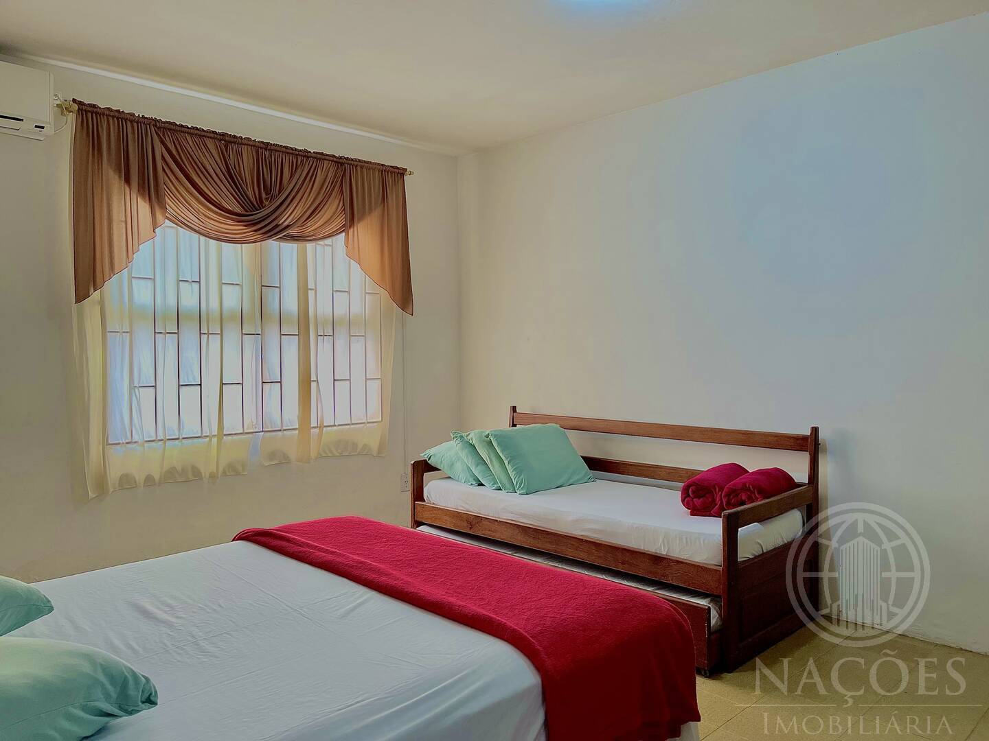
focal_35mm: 25
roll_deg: -0.2
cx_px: 494
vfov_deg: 54.9
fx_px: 714
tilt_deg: -3.5
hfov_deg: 69.4
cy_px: 370
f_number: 1.6
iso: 80
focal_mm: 5.1
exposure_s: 1/120
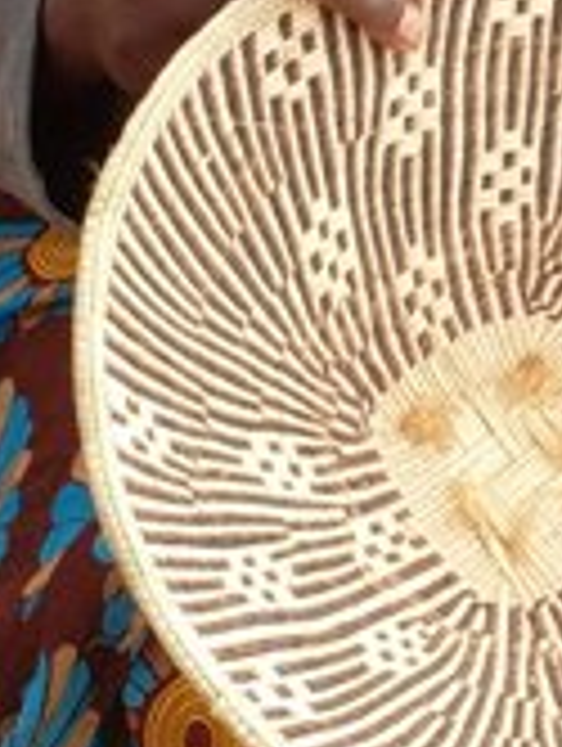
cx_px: 499
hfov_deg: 8.6
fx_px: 3735
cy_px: 270
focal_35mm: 173
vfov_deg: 11.4
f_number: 4.2
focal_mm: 6.4
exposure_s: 1/125
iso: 80
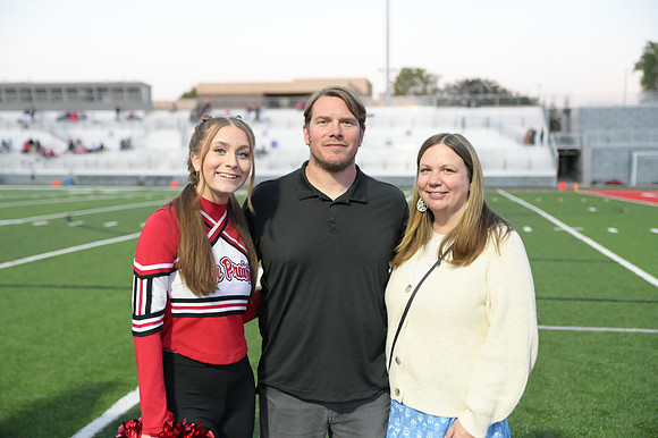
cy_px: 219
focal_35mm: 48
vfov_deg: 28.0
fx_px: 877
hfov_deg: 41.1
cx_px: 329
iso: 18000
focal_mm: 48
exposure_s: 1/8000
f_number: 2.8
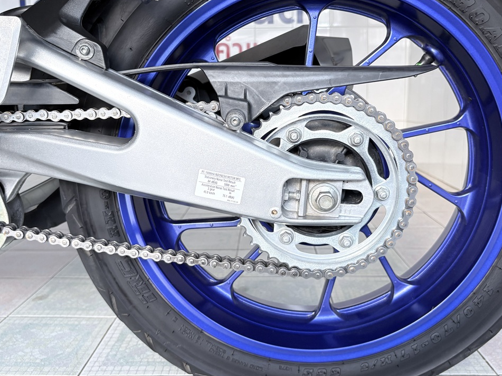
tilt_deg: -7.2
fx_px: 508
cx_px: 254
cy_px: 161
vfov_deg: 40.6
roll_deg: +0.9
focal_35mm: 35
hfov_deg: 52.6
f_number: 1.6
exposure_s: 1/61
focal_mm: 5.96
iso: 125
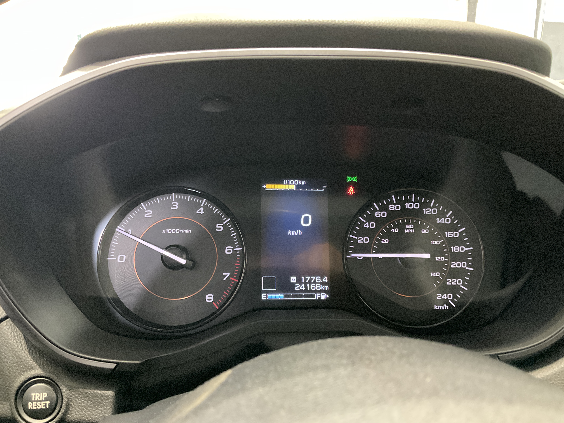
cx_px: 282
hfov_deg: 61.7
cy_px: 212
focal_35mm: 29
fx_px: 472
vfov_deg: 48.2
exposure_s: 1/30
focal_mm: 3
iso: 500
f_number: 1.8
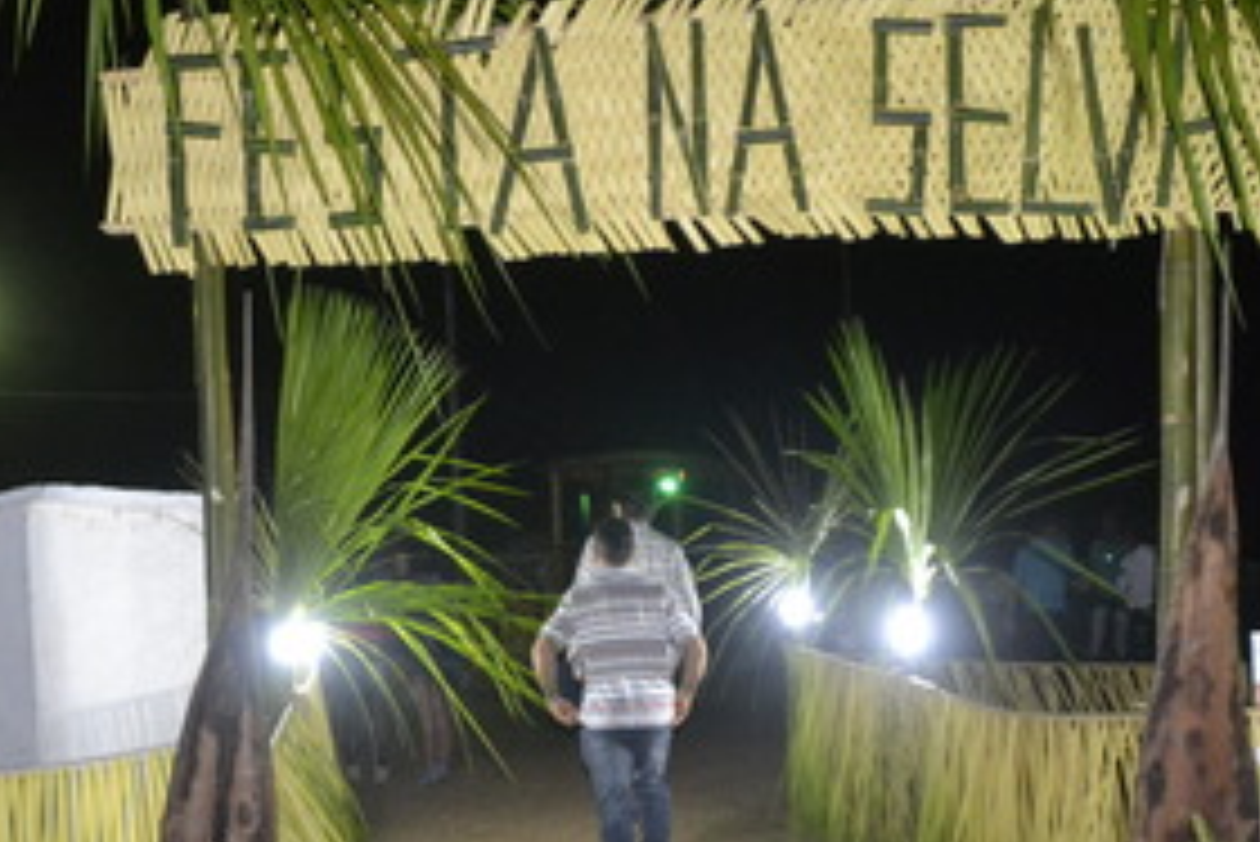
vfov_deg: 25.2
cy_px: 662
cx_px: 596
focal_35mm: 53
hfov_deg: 37.5
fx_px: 1856
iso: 3200
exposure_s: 1/60
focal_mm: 20
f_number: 3.5
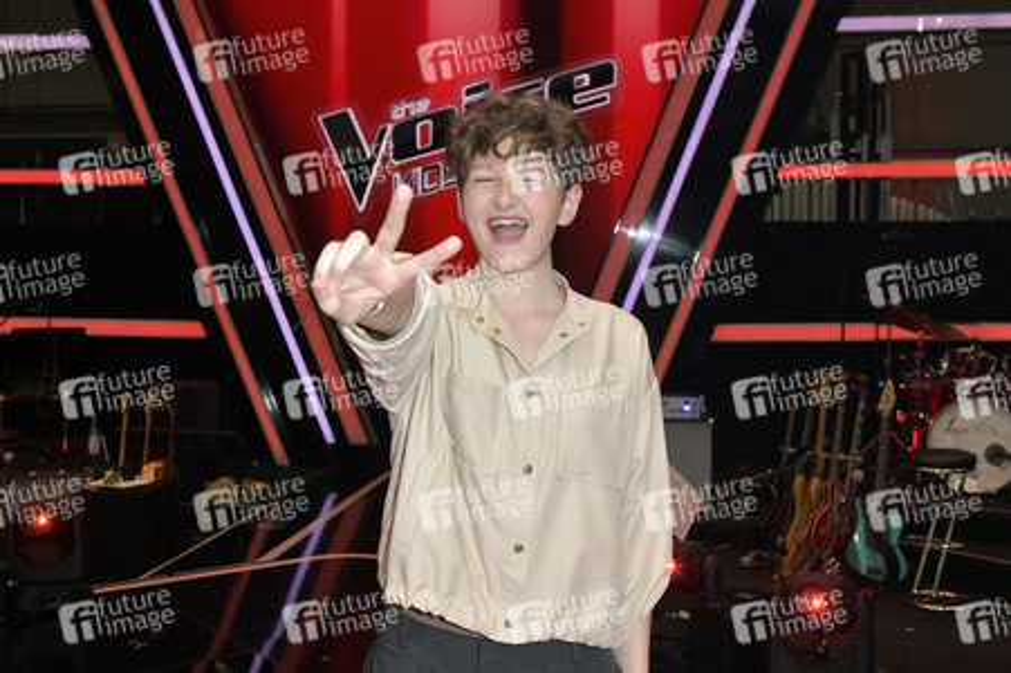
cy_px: 336
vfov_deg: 31.8
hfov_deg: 46.4
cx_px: 506
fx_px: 1179
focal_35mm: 42
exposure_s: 1/200
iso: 2500
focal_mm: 42
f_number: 7.1
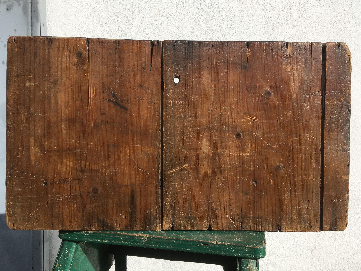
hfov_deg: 61.7
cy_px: 136
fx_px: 302
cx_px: 180
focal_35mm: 29
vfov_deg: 48.2
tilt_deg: +2.3
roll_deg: -0.6
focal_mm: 4.15
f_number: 2.2
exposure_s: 1/1832
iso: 25
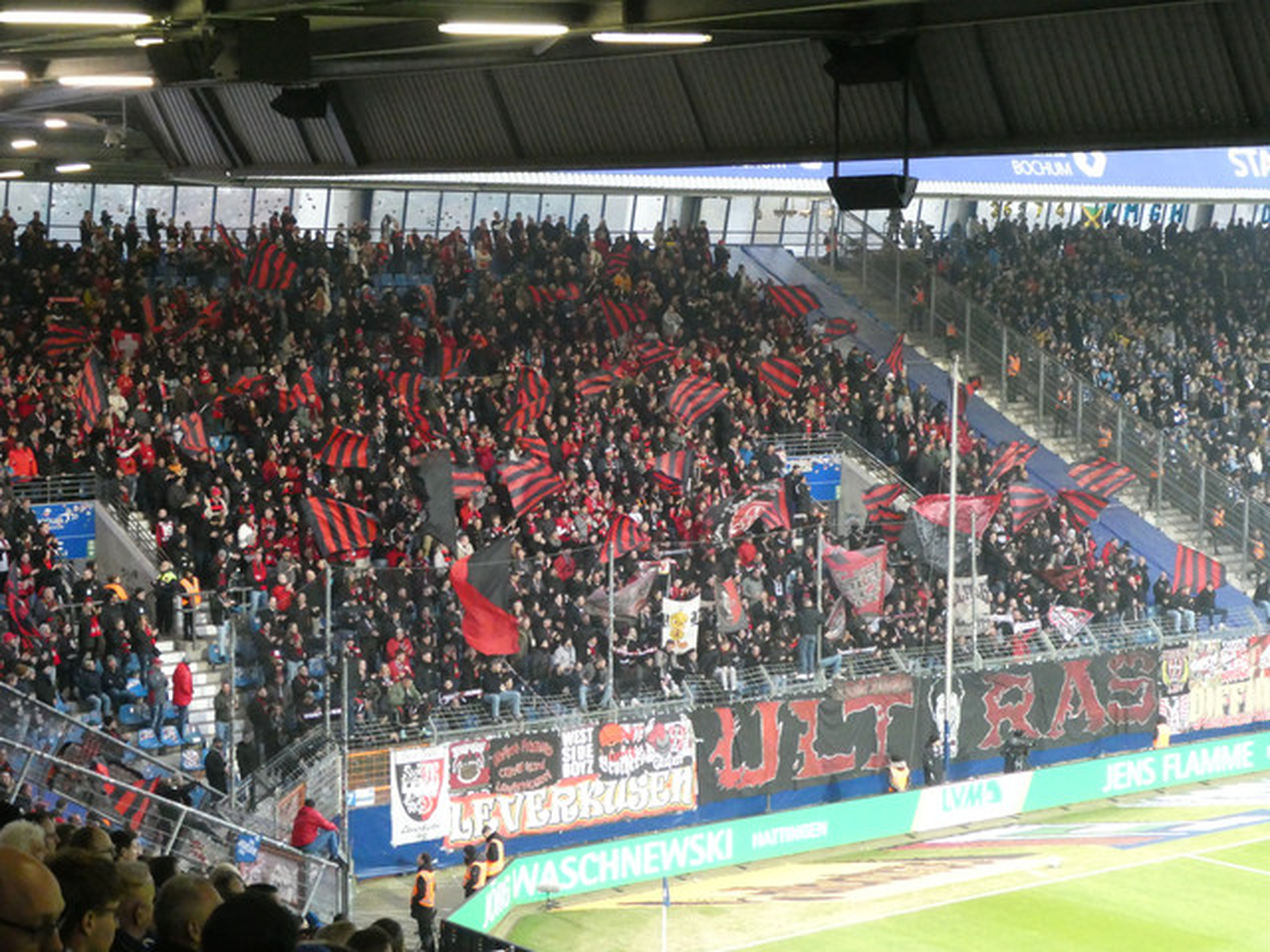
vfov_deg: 21.0
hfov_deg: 27.8
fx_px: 2568
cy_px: 476
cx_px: 635
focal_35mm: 70
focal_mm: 12.5
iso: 1250
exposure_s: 1/80
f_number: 4.5
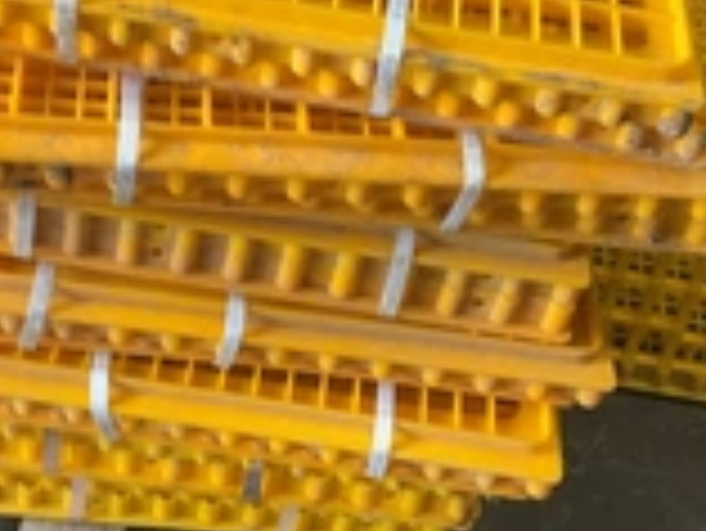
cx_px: 288
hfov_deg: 26.3
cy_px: 126
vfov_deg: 19.8
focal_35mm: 74
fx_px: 1510
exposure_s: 1/60
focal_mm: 3
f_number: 1.8
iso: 50
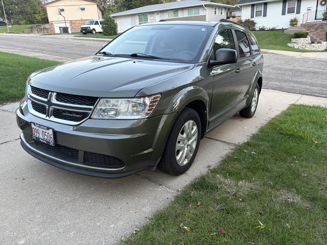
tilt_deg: -19.6
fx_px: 246
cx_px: 164
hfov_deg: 67.3
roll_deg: +3.9
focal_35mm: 26
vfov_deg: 53.1
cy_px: 122
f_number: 1.6
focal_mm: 5.96
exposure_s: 1/60
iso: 250
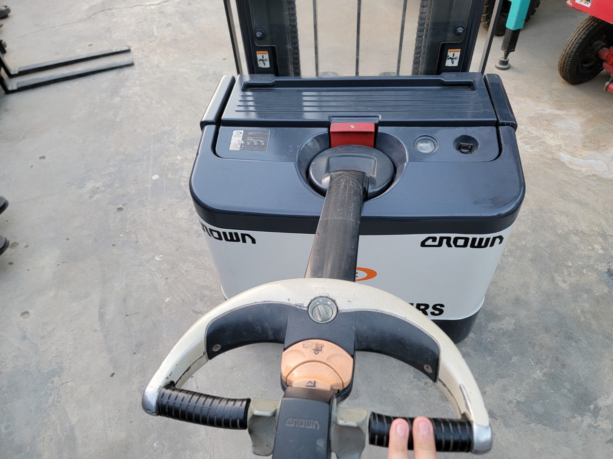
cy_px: 230
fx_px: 425
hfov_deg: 71.6
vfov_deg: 56.8
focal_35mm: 24
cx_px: 306
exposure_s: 1/100
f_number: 1.8
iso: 160
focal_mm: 6.7
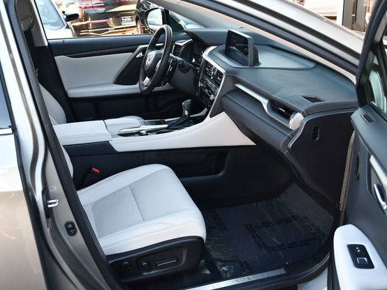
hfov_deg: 46.6
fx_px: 447
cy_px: 142
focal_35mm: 40
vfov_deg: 36.0
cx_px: 164
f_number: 3.5
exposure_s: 1/250
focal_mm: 18
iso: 640
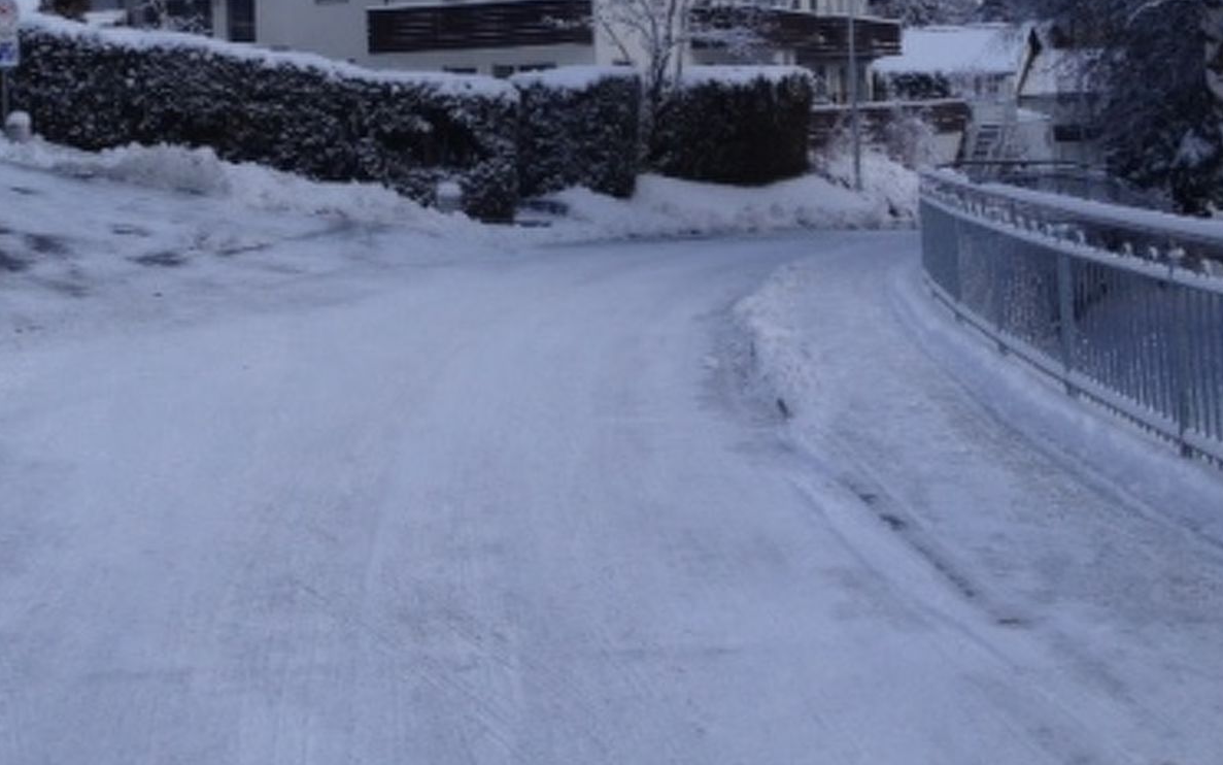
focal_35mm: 64
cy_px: 6
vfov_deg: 19.7
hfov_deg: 31.8
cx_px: 428
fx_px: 2133
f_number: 2.4
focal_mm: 4.28
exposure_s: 1/1783
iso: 50
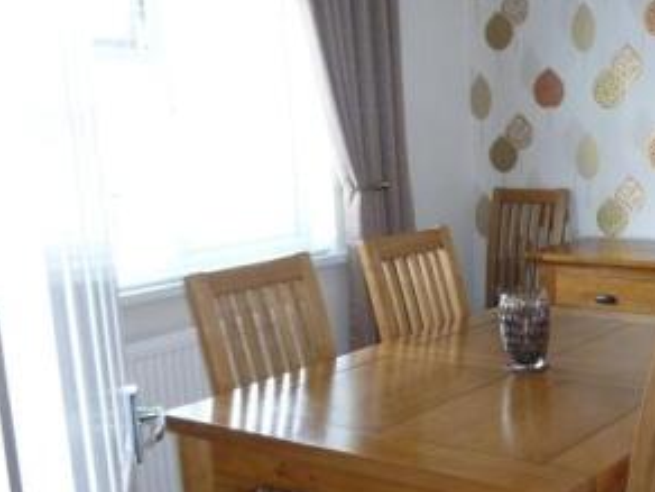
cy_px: 304
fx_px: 946
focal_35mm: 50
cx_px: 569
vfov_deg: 29.0
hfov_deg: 36.2
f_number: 3.1
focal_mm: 4.5
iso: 320
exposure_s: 1/60
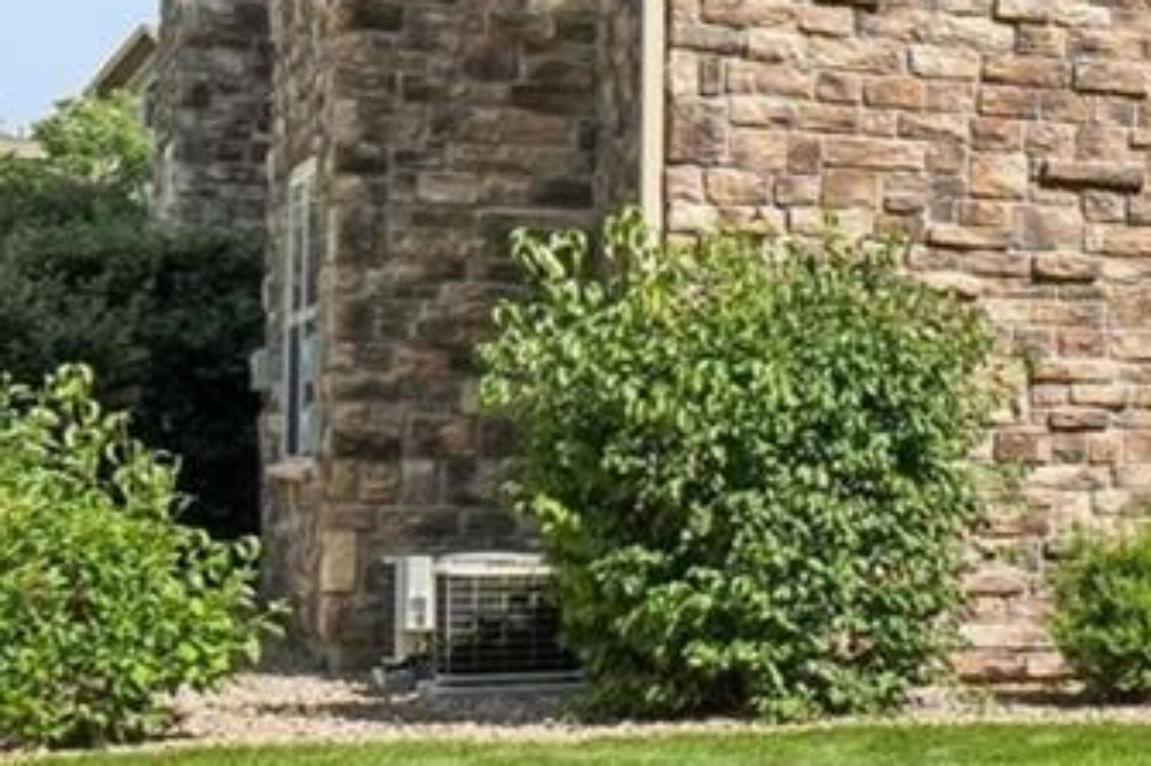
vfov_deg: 15.0
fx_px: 2748
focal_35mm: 86
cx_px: 2570
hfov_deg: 15.8
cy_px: -302
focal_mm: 12
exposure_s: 1/1000
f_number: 8
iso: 400
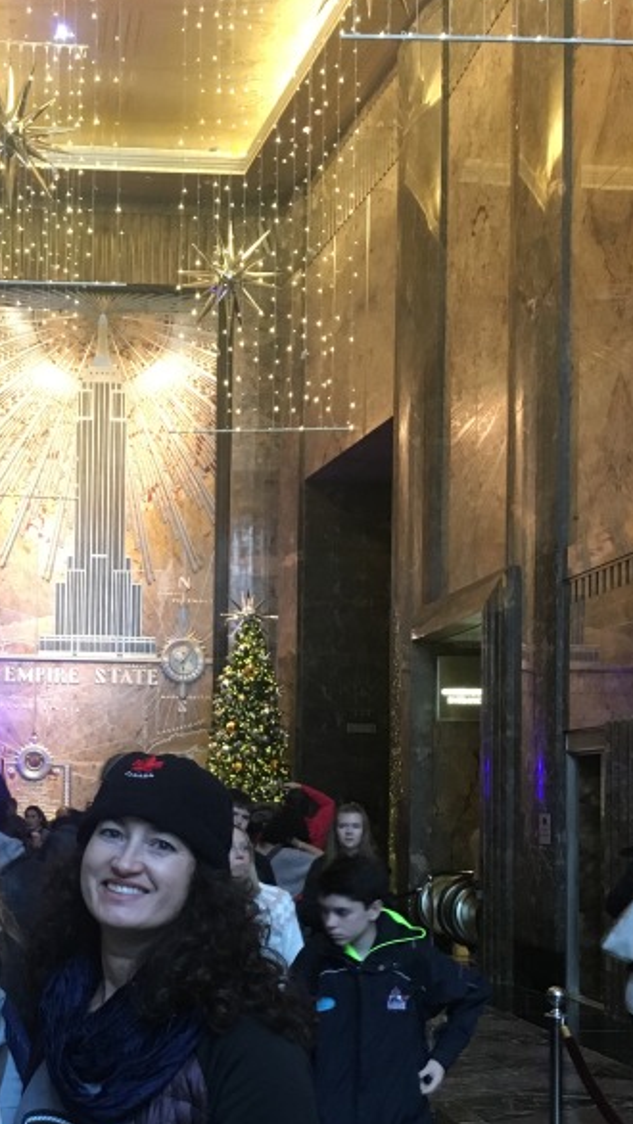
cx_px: 94
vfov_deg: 43.9
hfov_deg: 25.4
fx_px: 1371
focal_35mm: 46
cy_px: 761
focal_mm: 4.15
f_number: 2.2
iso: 200
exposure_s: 1/15
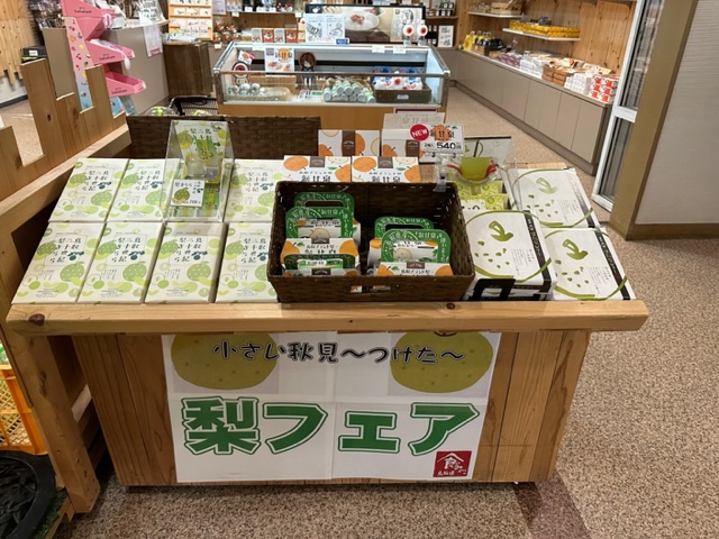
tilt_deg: -28.3
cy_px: 270
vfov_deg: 56.8
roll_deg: -0.8
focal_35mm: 24
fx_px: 498
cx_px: 360
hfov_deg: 71.6
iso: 500
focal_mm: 6.86
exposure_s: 1/60
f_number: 1.78
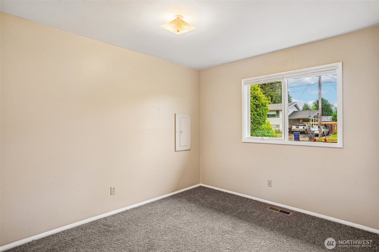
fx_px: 179
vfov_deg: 70.4
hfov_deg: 93.3
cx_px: 190
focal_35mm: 17
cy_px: 126
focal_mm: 17
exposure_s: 1/10
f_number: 8
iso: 400
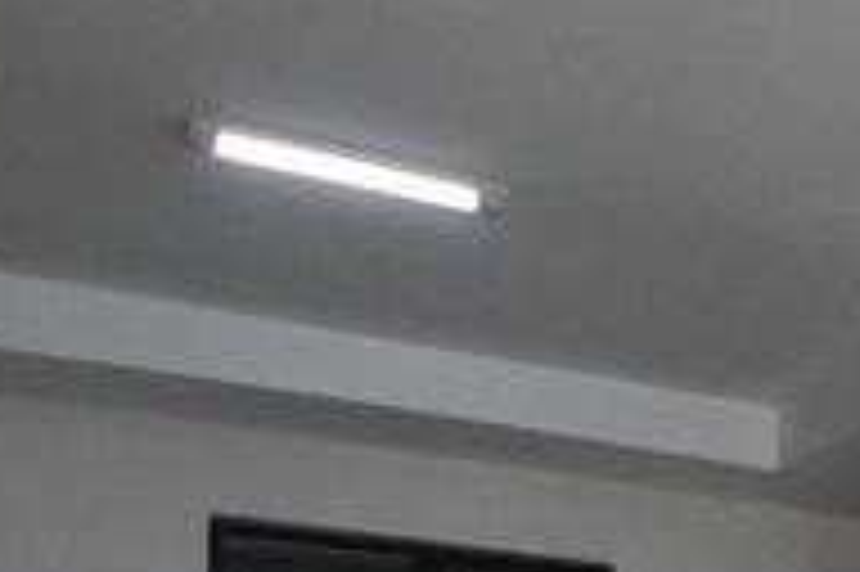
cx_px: 1445
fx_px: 1766
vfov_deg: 16.4
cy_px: 910
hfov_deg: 21.0
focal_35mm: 74
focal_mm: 1.46
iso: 50
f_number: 2.2
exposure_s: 1/60
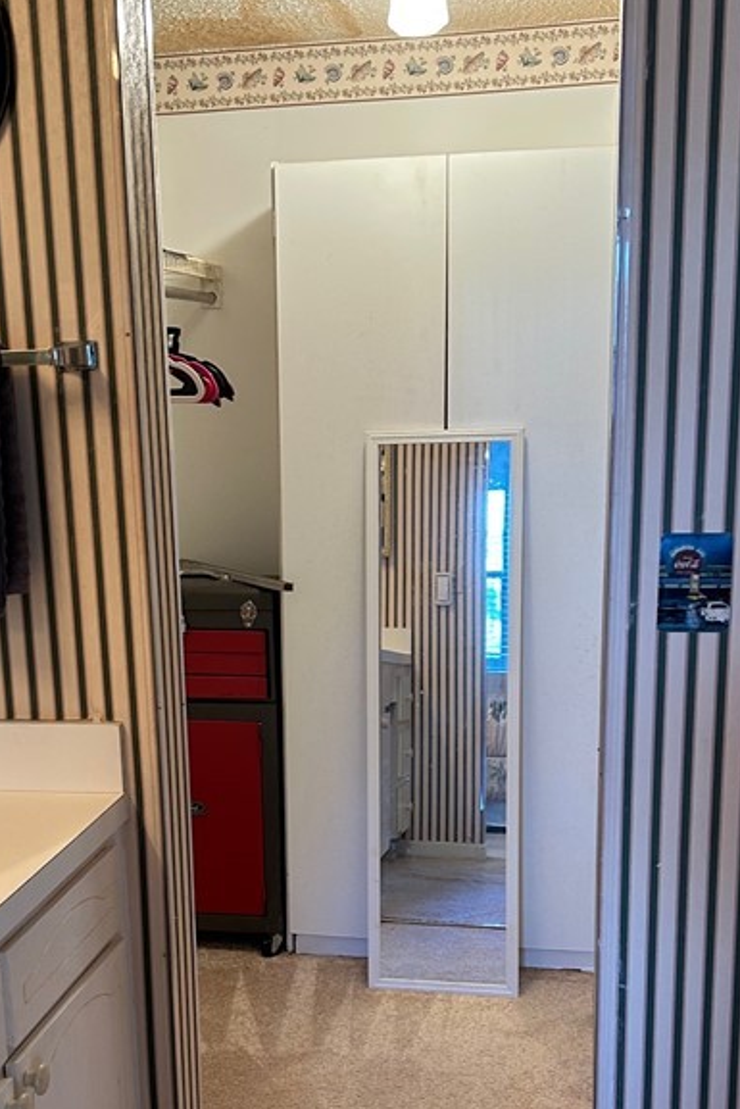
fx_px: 1479
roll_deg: +1.7
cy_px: 727
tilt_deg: -14.0
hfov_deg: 28.0
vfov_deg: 40.7
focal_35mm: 48
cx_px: 286
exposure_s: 1/60
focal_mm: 5.7
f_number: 1.5
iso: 125
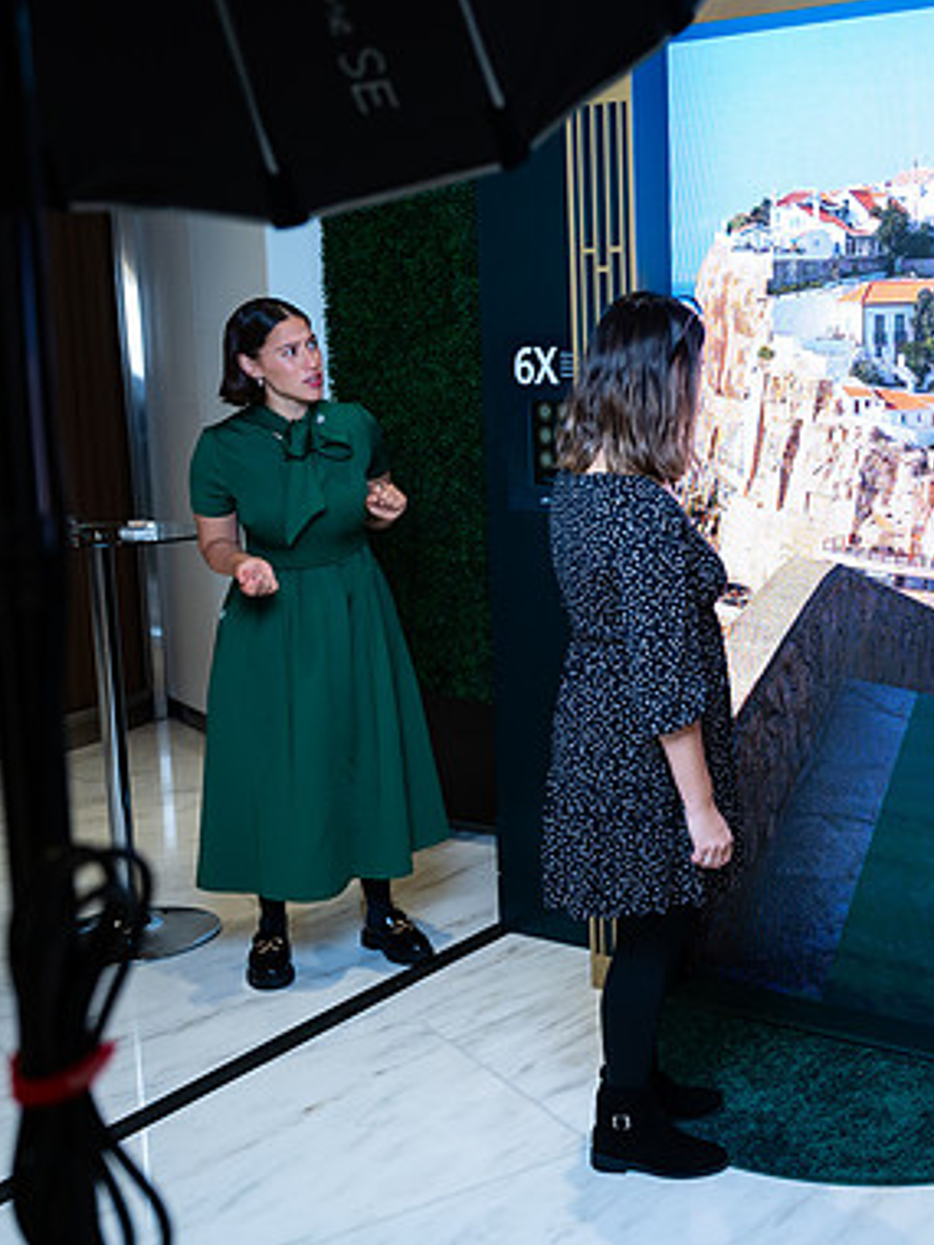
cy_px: 607
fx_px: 1583
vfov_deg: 42.9
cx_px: 829
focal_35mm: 44
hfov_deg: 31.4
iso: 1250
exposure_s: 1/160
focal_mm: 29
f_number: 3.2
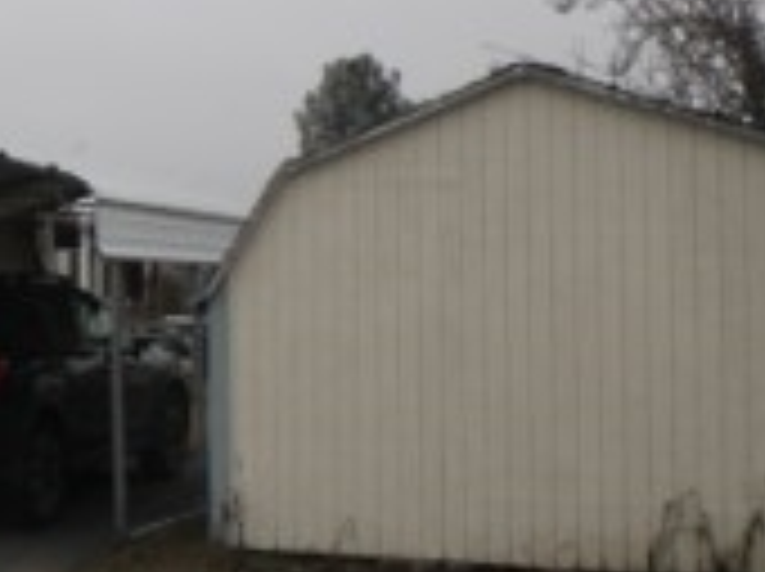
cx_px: -86
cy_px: 270
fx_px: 1633
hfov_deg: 24.5
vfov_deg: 19.8
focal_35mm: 74
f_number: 4.2
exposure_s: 1/125
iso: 80
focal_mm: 5
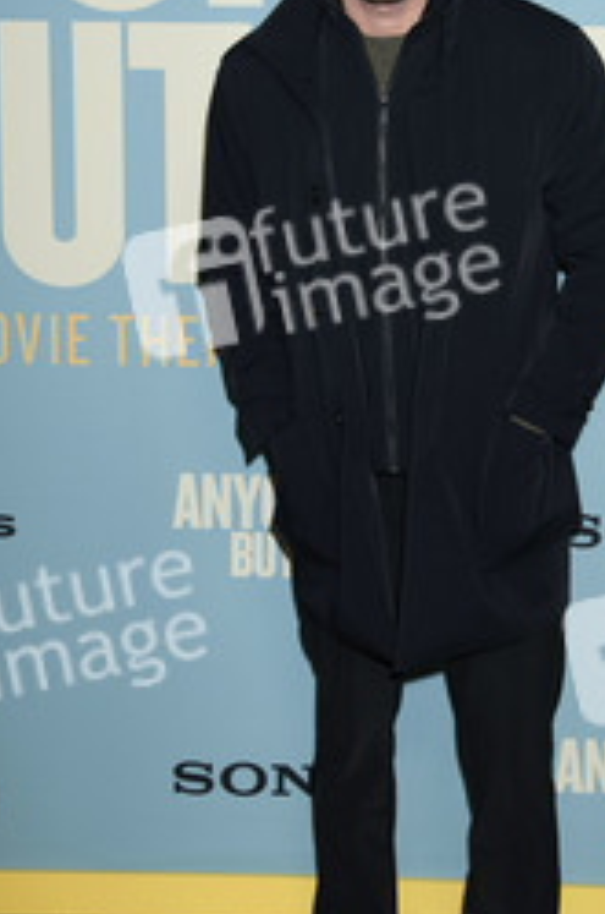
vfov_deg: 27.4
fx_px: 1873
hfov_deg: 18.3
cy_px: 455
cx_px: 418
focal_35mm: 74
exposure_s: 1/160
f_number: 7.1
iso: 400
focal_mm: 46
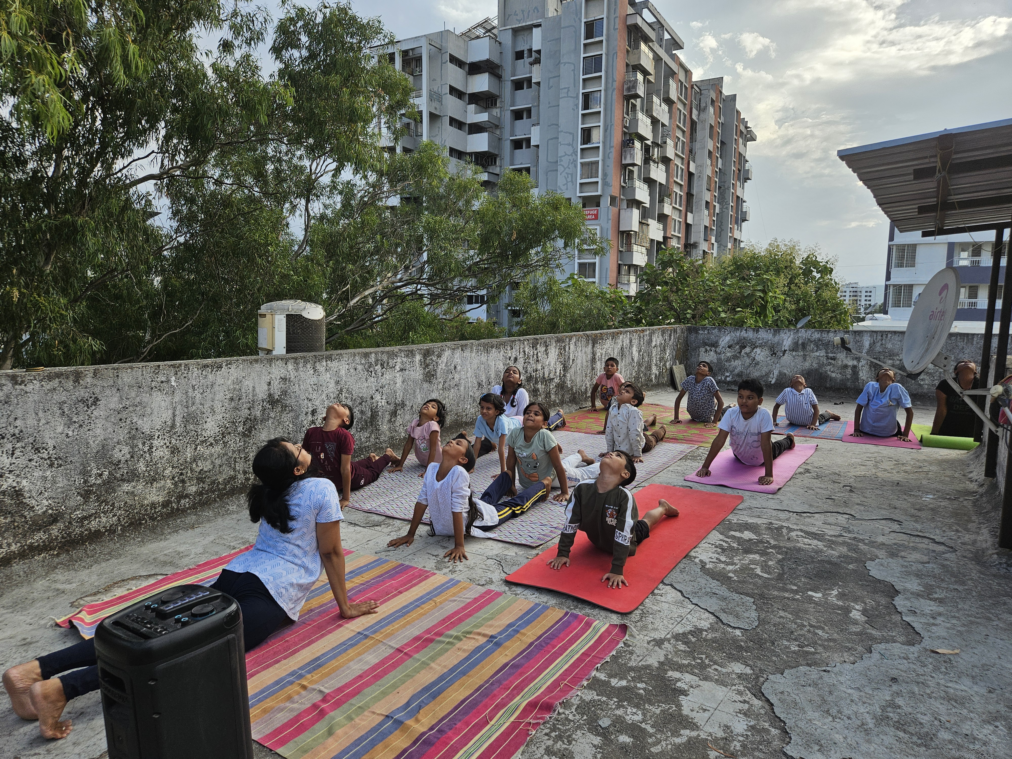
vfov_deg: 58.9
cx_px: 506
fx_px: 672
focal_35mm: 23
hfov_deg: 73.9
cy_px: 380
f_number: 1.8
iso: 25
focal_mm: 5.4
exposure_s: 1/767
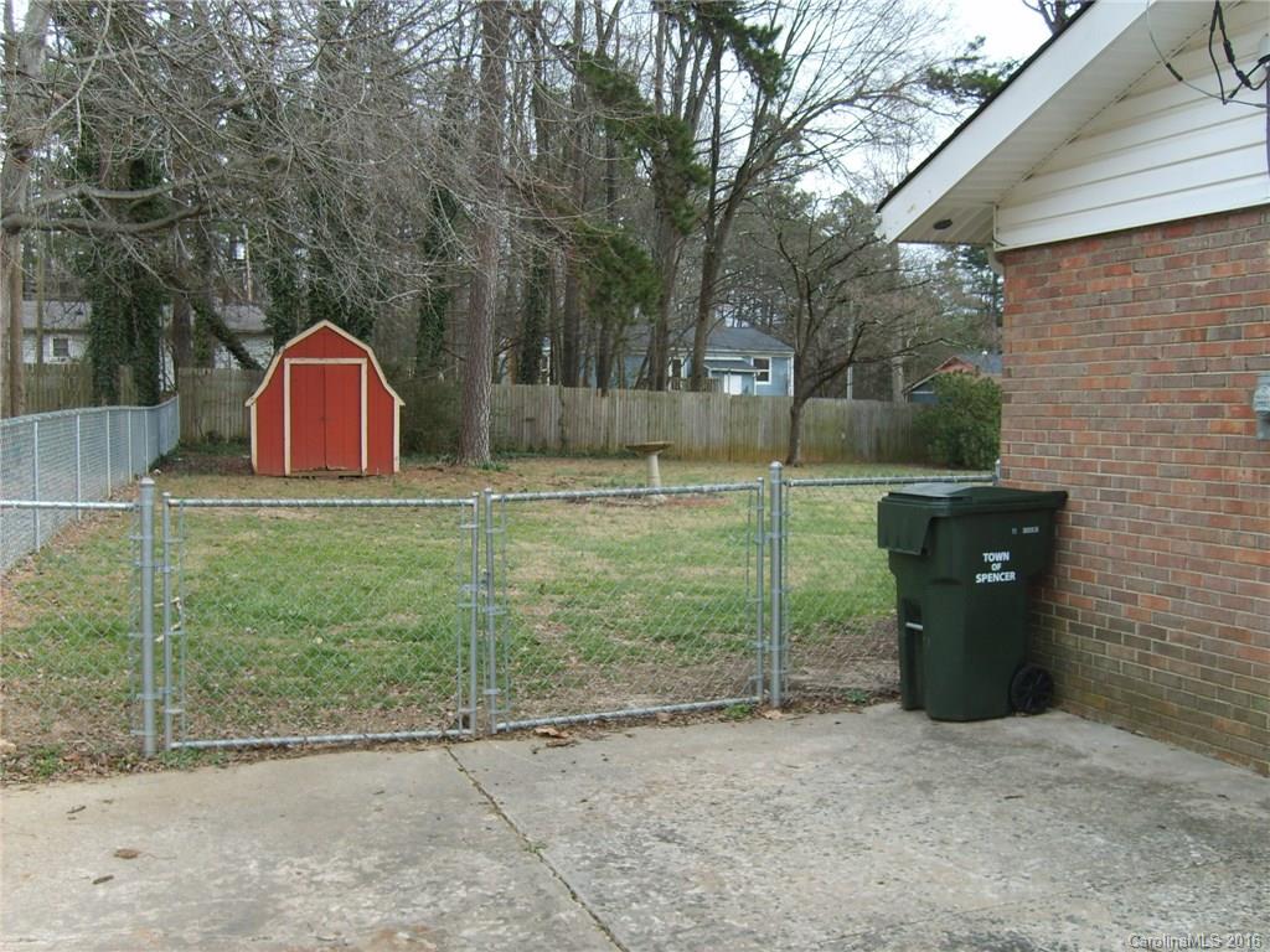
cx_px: 635
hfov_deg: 52.6
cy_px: 476
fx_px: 1284
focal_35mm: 35
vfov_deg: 40.7
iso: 50
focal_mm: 5.8
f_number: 2.8
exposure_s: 1/250
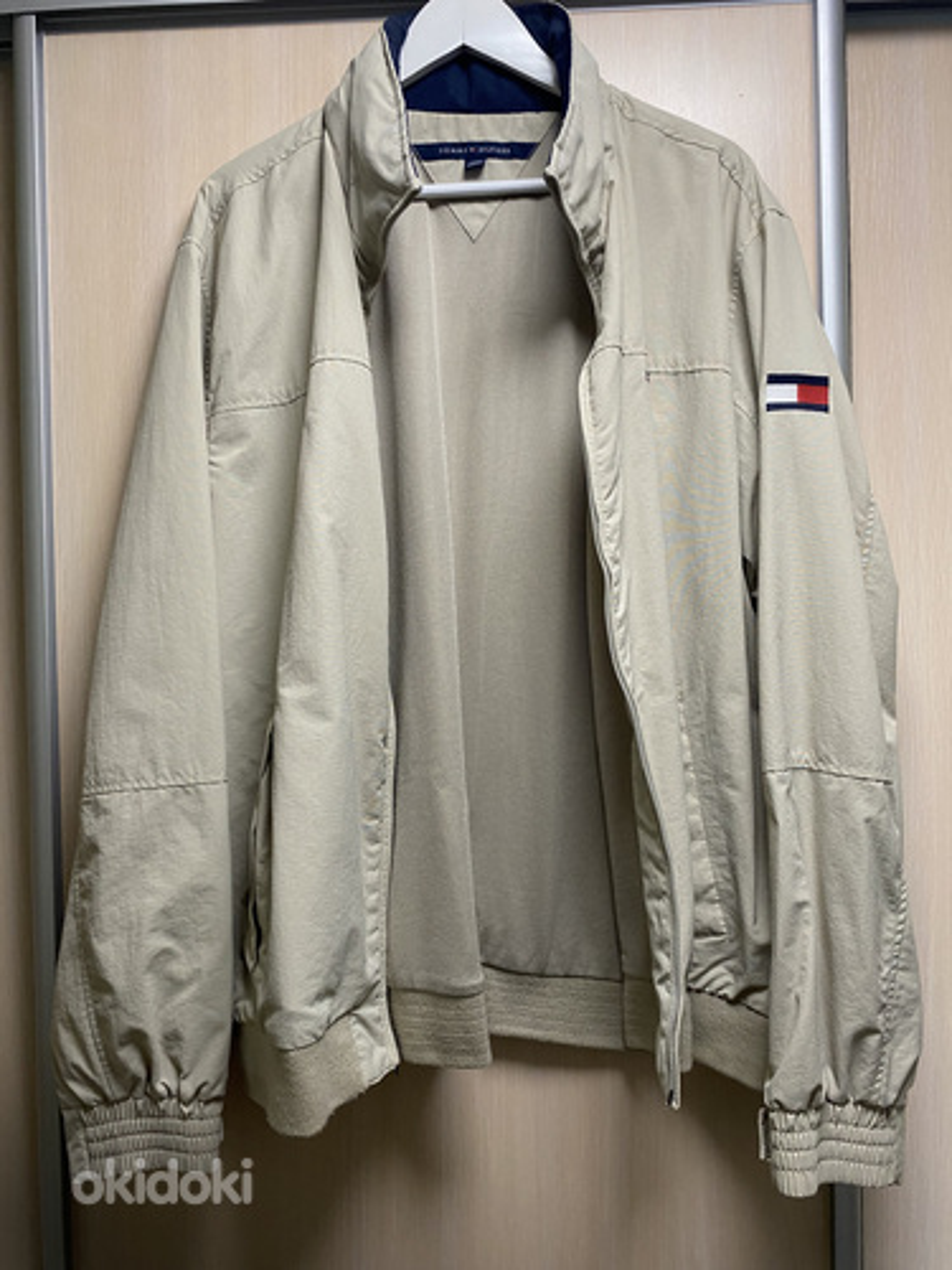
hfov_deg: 53.1
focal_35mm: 26
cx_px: 476
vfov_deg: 67.3
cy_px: 635
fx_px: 953
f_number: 1.8
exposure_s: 1/75
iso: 125
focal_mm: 4.25
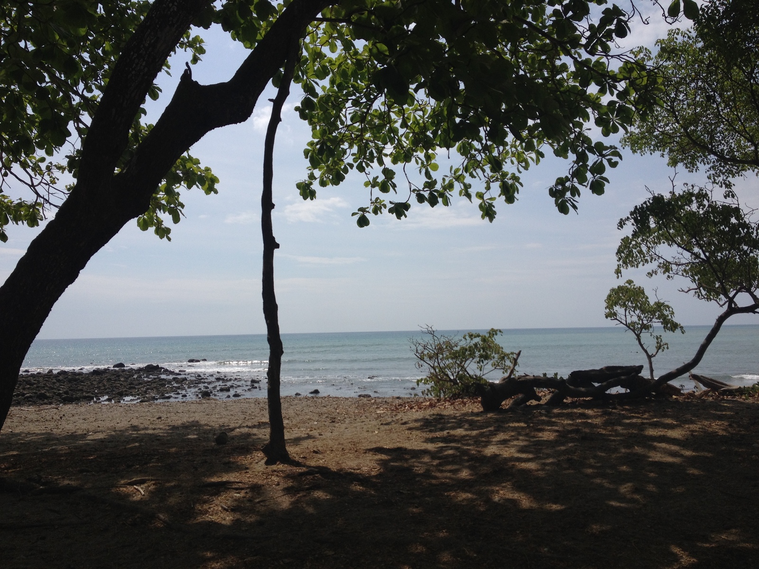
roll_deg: +2.2
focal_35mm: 35
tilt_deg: +4.2
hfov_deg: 52.6
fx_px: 767
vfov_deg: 40.7
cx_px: 380
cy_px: 284
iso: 50
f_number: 2.4
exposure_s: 1/3460
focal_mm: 4.28
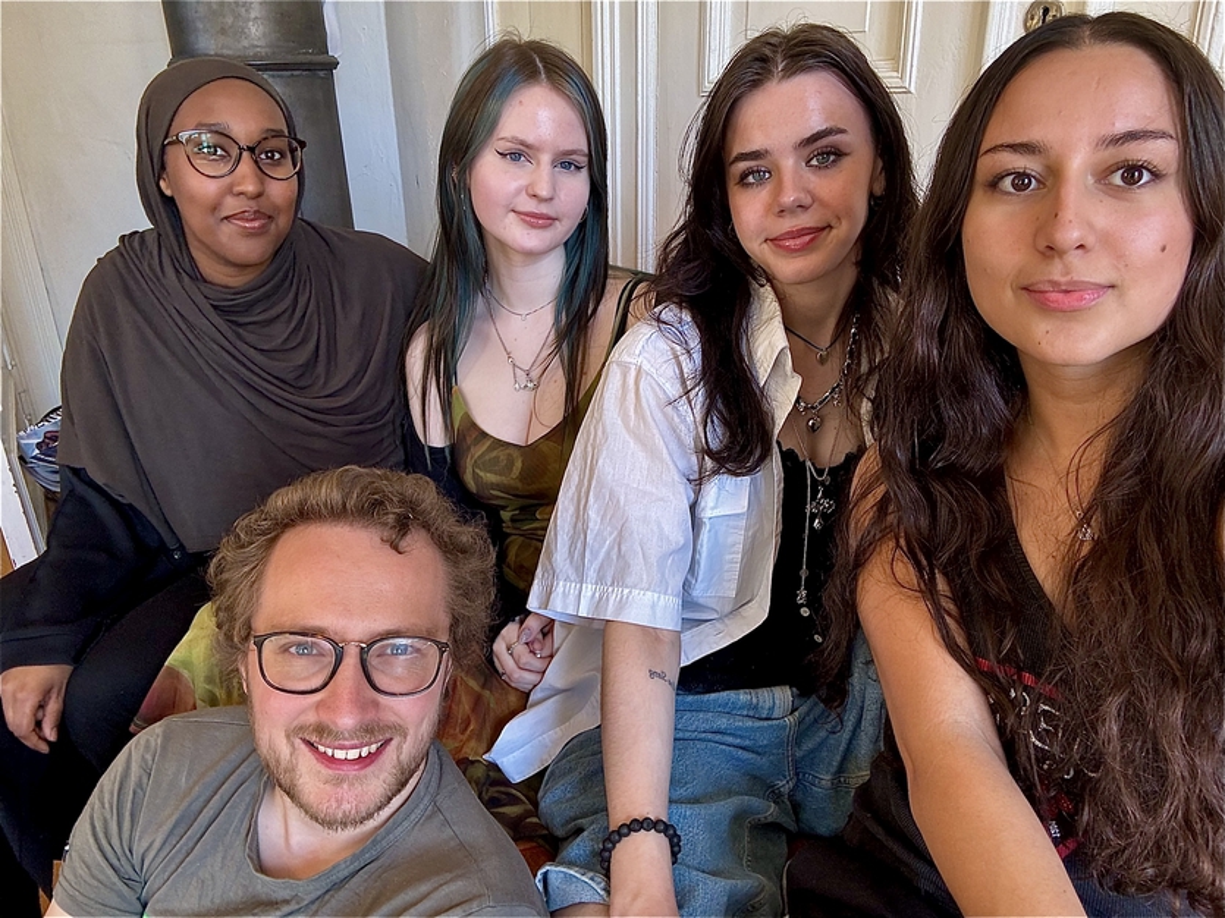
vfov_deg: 58.9
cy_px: 459
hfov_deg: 73.9
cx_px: 612
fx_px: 814
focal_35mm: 23
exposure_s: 1/60
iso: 80
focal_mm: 2.69
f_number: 1.9
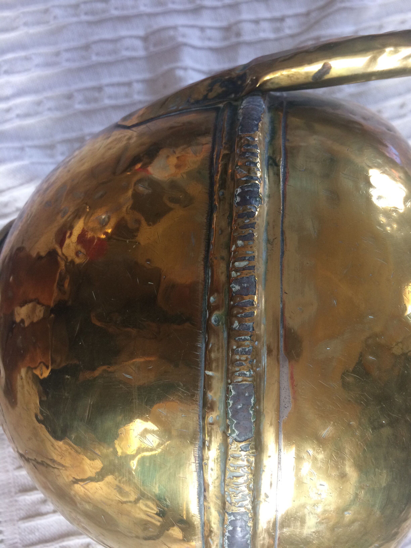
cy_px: 274
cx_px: 206
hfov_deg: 48.2
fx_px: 459
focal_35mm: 29
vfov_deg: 61.7
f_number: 2.2
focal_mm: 4.15
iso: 80
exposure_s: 1/33
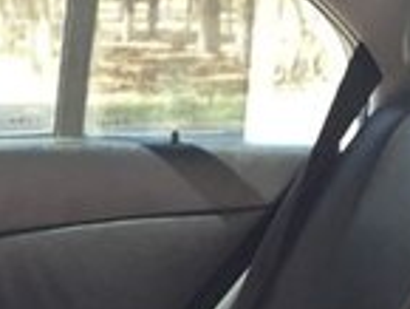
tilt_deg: -18.5
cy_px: 540
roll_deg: -0.1
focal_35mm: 132
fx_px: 1565
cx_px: 65
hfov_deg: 14.8
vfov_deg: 10.6
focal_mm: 4.15
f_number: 2.2
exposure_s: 1/33
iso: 32
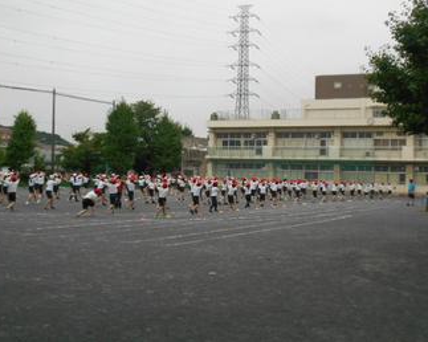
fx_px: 671
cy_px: 172
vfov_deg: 28.6
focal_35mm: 53
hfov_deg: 35.4
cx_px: 216
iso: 320
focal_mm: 8.8
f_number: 4.5
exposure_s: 1/250
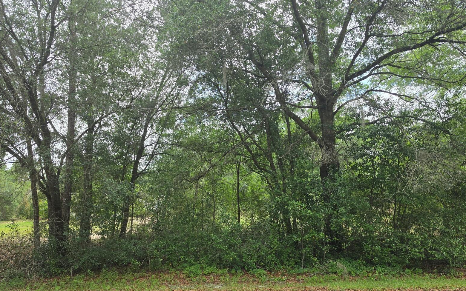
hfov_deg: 72.5
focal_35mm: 25
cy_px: 172
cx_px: 235
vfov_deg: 49.0
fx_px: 318
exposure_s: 1/1834
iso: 64
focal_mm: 6.5
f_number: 1.4
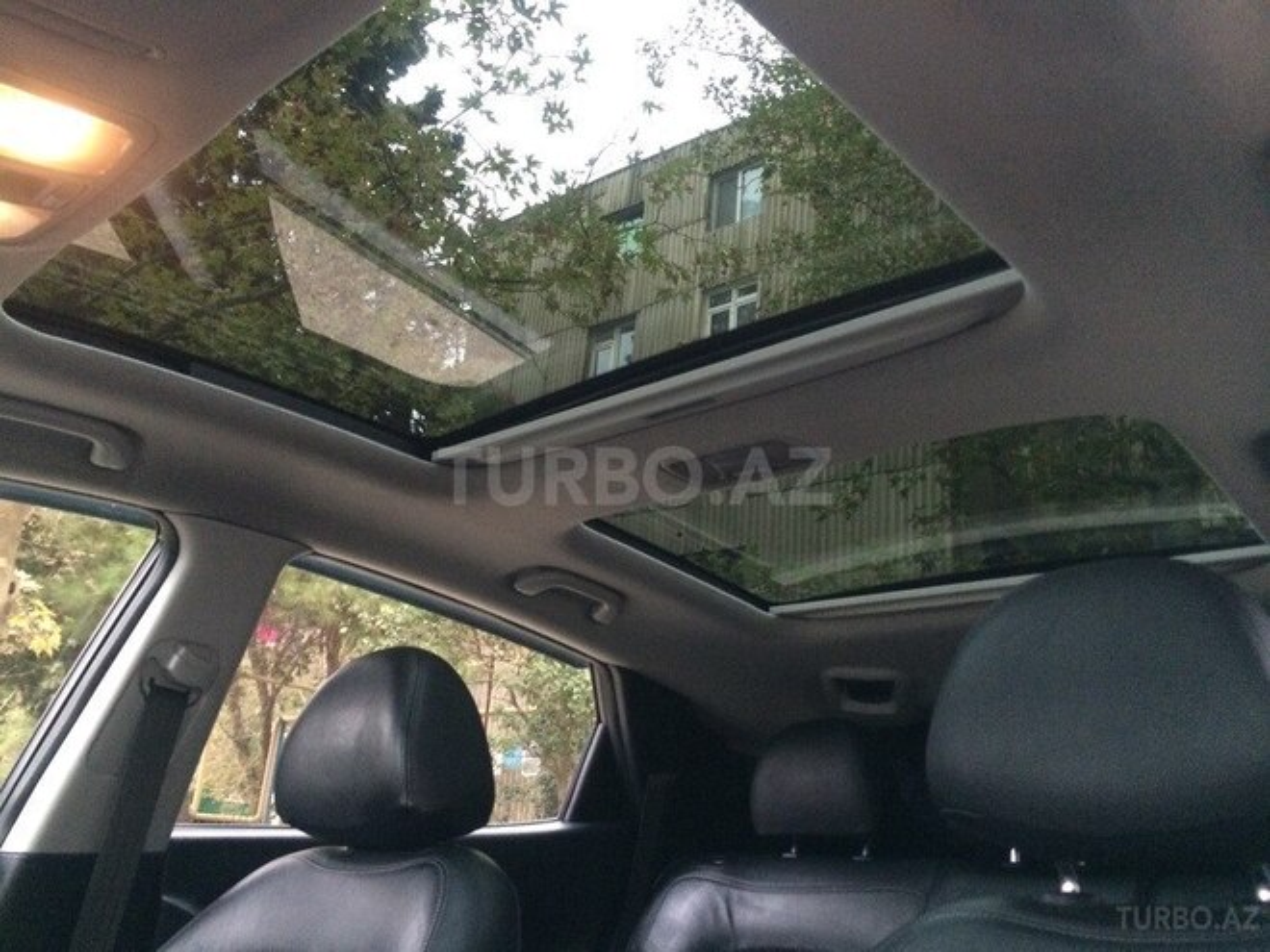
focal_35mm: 29
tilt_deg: +20.7
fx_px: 1064
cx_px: 635
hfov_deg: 61.7
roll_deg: -4.4
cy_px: 476
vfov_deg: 48.2
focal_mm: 4.15
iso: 320
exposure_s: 1/25
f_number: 2.2
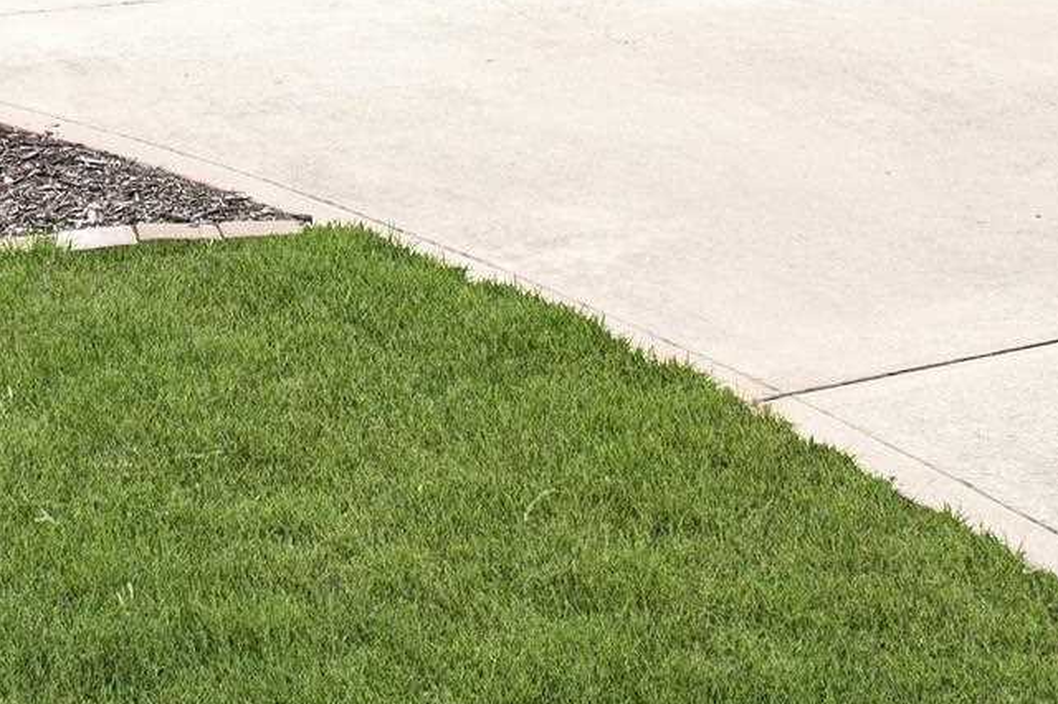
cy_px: -520
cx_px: 584
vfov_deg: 14.2
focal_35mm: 86
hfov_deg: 23.6
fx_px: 2526
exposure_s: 1/250
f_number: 2.8
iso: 100
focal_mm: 8.38
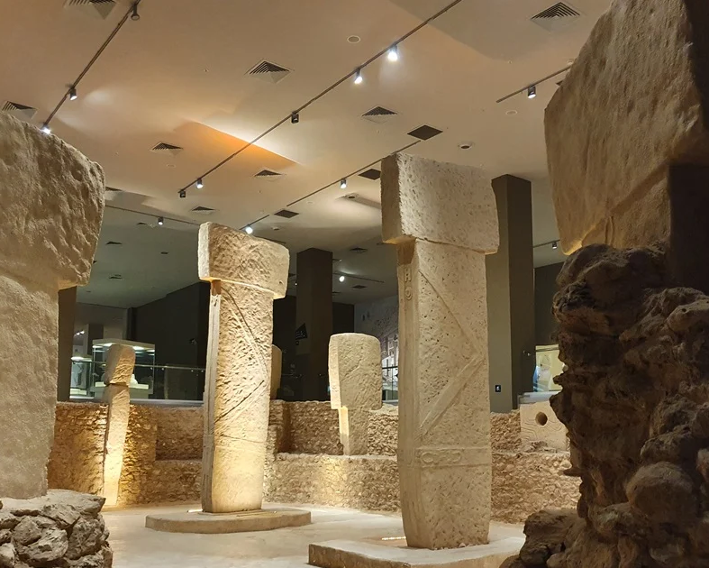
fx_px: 693
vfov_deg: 44.3
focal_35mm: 33
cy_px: 345
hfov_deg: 54.2
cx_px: 335
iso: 400
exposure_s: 1/50
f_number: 1.5
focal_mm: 4.32
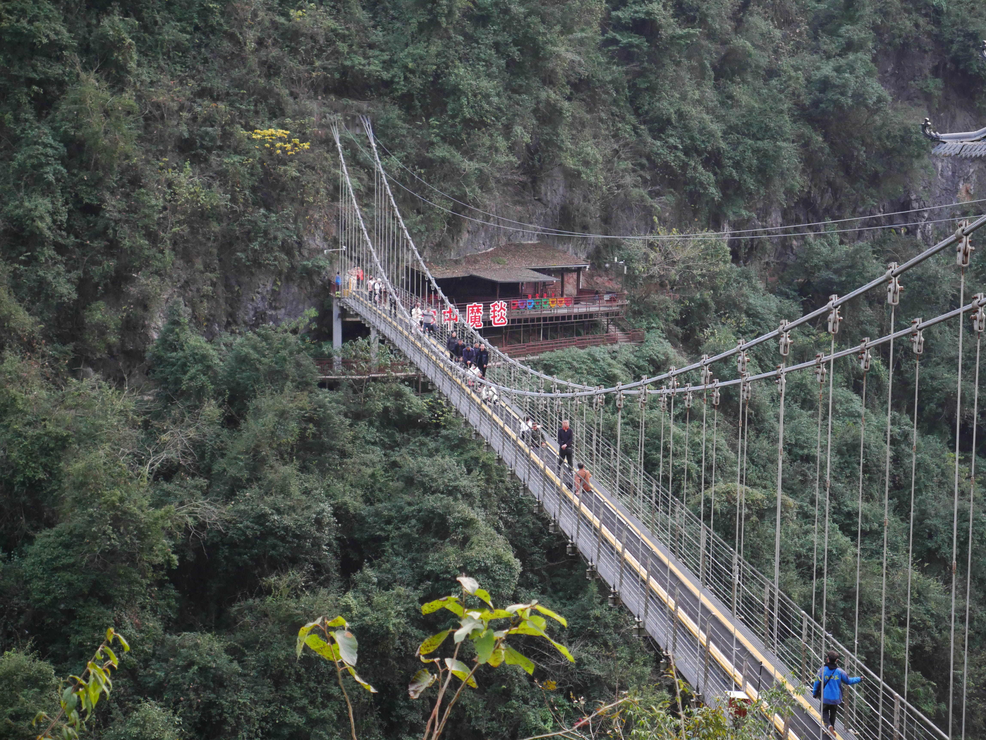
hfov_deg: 23.3
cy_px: 370
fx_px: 2394
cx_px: 493
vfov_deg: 17.6
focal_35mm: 84
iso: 1600
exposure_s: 1/100
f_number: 5.6
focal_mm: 42
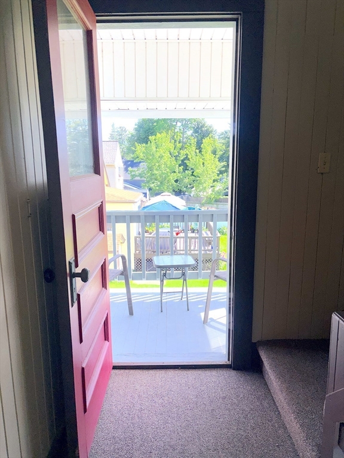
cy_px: 229
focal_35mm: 26
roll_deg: +0.9
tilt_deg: -11.0
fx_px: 345
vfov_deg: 67.3
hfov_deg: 53.1
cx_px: 172
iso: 64
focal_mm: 5.96
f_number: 1.6
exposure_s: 1/667
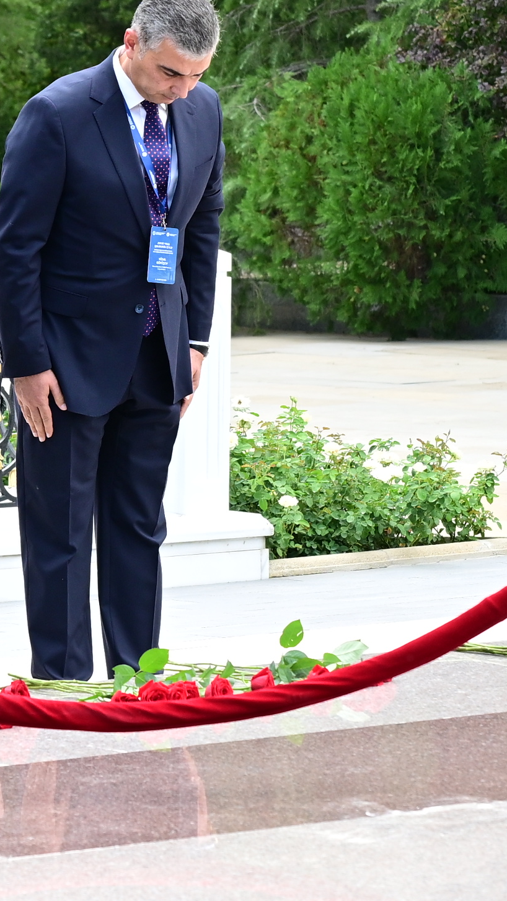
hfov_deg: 4.5
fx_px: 6456
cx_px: 77
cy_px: 201
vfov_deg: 8.0
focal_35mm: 270
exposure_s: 1/250
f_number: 4
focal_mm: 62
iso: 250
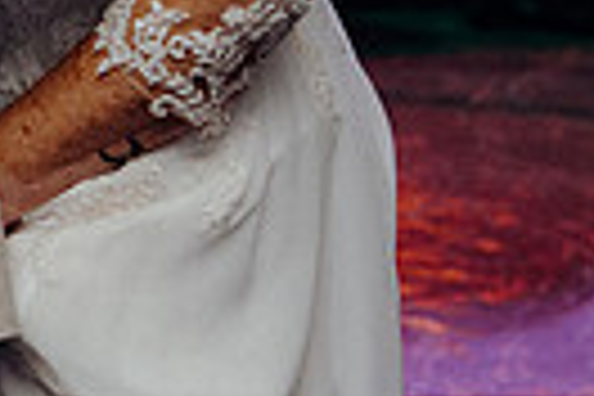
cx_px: -400
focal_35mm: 254
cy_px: -263
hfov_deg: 7.9
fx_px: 4191
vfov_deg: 5.3
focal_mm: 58
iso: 2500
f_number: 3.5
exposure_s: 1/200
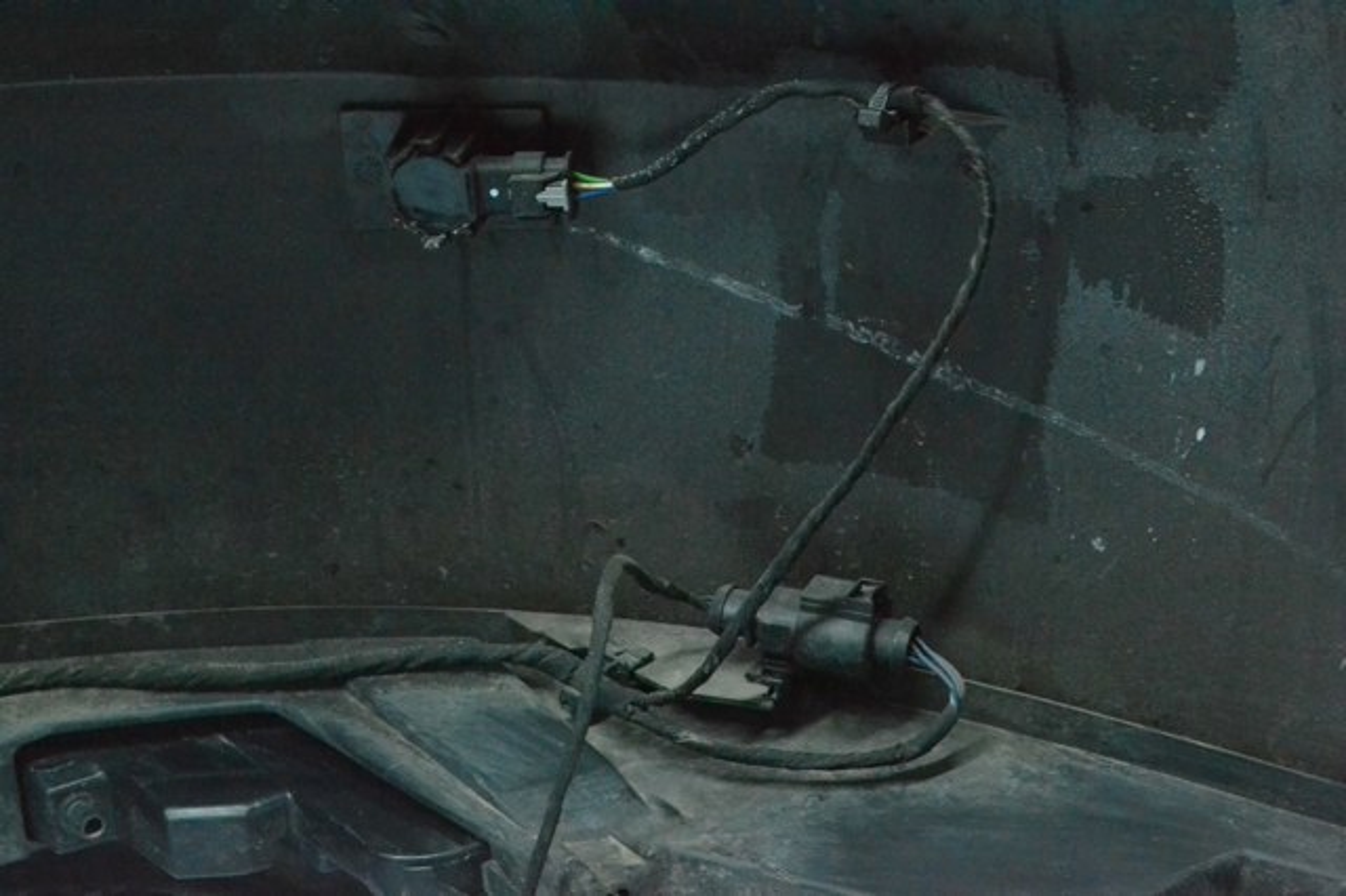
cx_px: 673
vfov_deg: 20.1
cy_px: 448
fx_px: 2522
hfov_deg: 29.9
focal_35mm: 68
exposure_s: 1/160
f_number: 10
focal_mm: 45
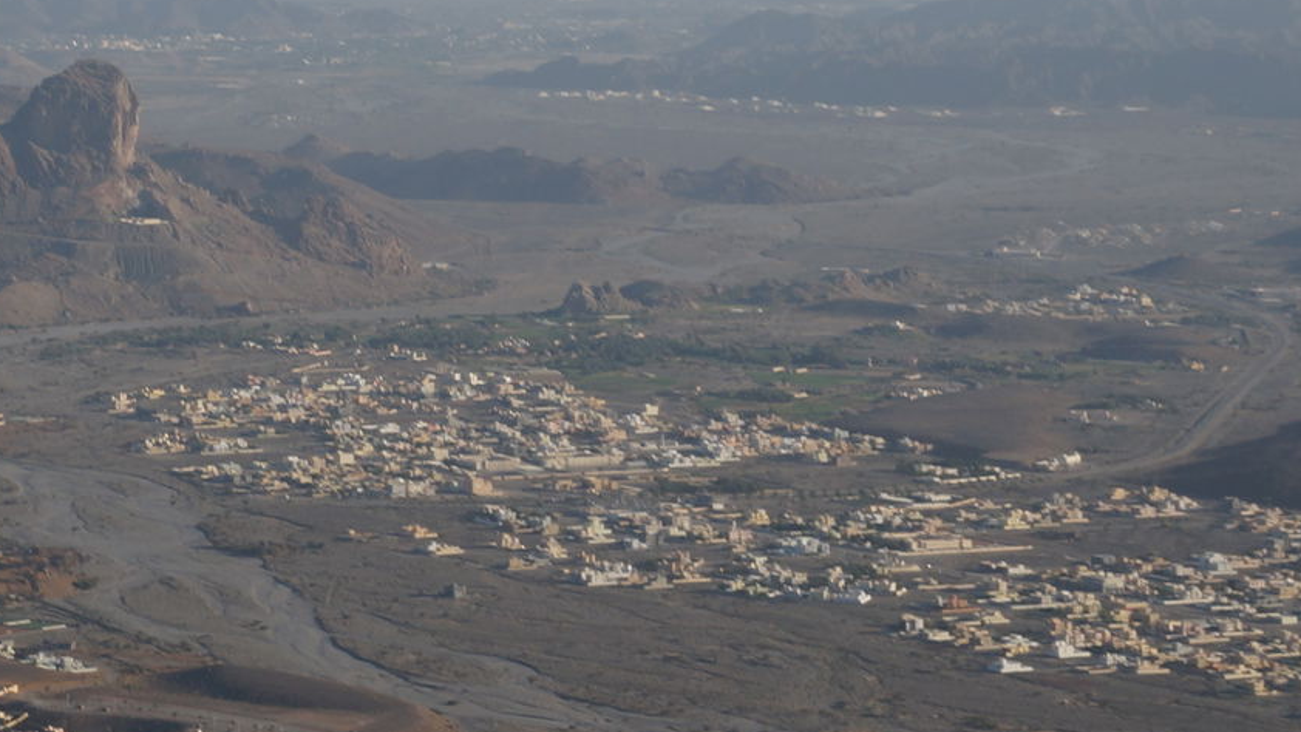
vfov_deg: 6.8
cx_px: -145
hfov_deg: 11.8
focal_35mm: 179
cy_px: 196
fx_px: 6176
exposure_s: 1/160
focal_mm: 50
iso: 100
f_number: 13
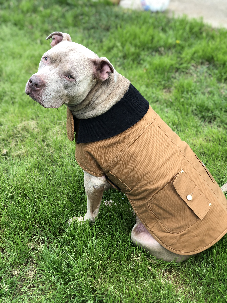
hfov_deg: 28.0
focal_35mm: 52
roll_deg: -1.2
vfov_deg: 36.8
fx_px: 455
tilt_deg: -33.5
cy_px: 152
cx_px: 114
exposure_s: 1/120
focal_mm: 6
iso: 20
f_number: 2.4
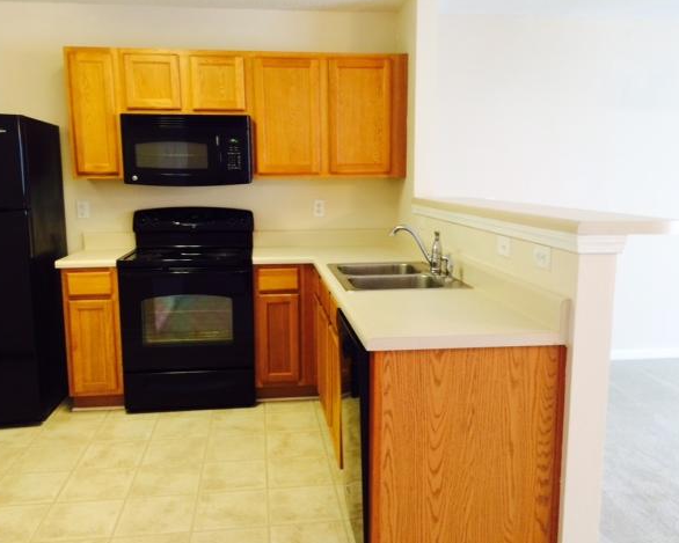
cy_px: 273
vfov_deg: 45.8
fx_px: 643
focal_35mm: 32
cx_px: 337
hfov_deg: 55.7
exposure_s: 1/30
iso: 100
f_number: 2.2
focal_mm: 4.12
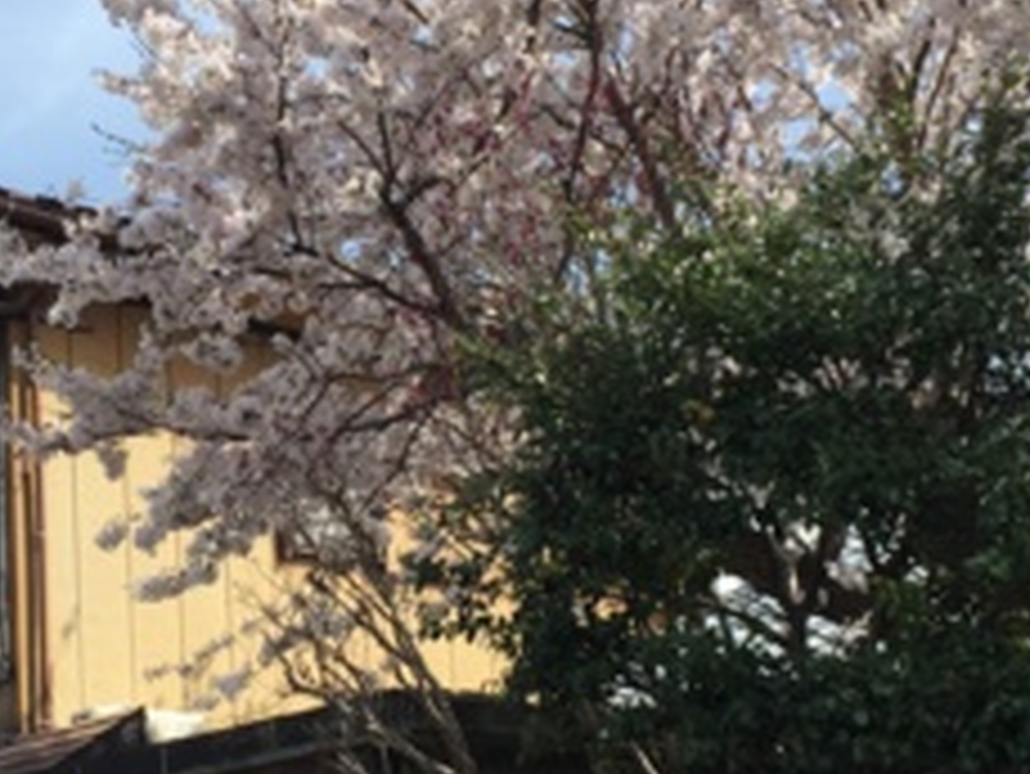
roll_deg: +2.0
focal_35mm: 76
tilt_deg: +13.8
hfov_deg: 25.4
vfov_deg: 19.4
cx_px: 279
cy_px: 428
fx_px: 2263
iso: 32
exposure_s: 1/1163
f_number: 2.2
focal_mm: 4.15
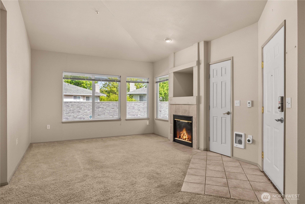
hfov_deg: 81.2
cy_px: 102
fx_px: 178
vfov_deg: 59.6
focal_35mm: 21
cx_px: 152
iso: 1000
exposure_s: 1/30
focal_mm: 21
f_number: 7.1
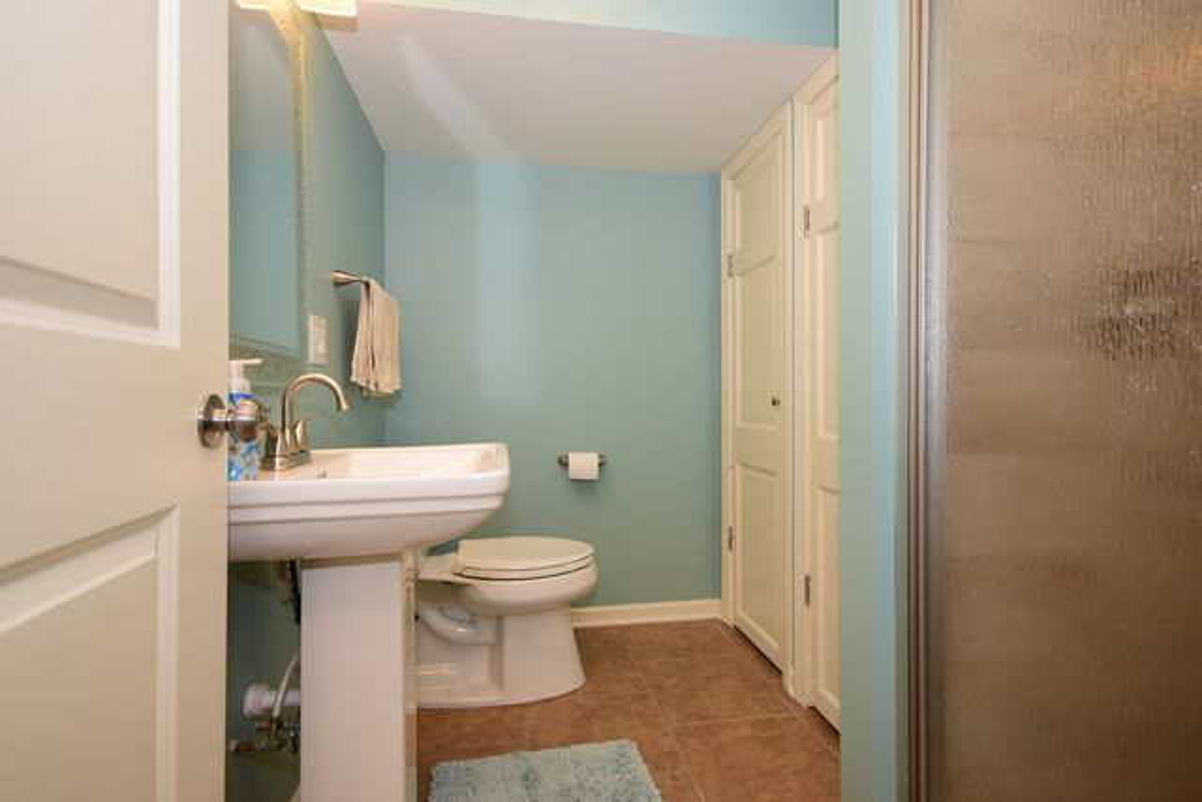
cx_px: 601
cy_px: 401
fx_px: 601
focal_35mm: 18
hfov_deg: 90.0
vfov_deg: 67.4
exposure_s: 1/60
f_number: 6.3
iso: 640
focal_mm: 12
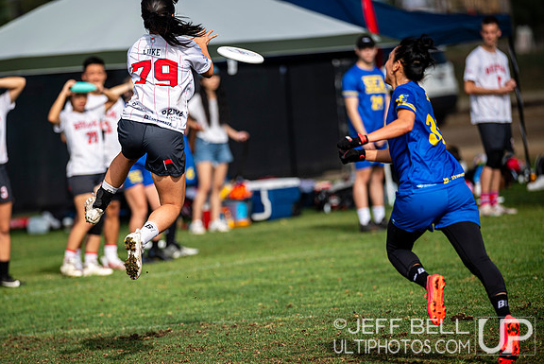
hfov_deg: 6.7
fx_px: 4612
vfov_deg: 4.5
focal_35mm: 305
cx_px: 231
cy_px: 212
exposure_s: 1/2500
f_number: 3.2
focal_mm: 260
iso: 125
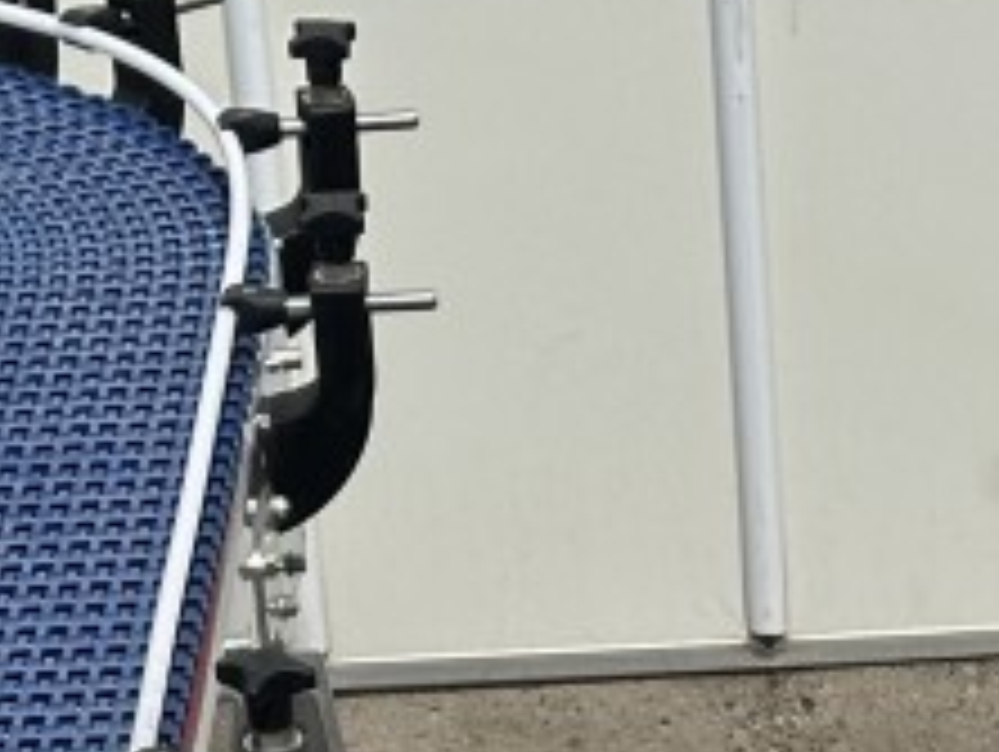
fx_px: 6385
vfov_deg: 6.6
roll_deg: +1.1
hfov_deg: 8.9
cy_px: 1373
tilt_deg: -27.4
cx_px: 900
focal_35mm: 221
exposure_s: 1/7634
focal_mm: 6.86
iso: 64
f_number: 1.78
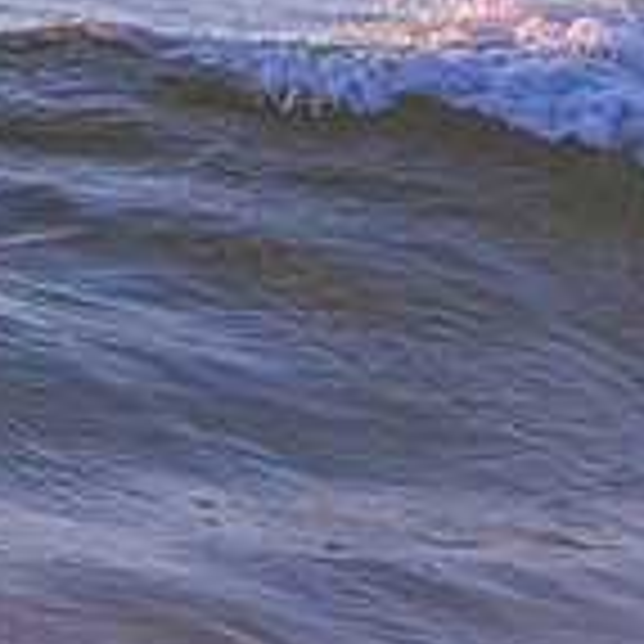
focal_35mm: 2754
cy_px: 173
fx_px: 57967
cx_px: 1279
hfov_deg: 0.6
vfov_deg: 0.6
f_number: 11
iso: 5600
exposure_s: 1/1250
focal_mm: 800
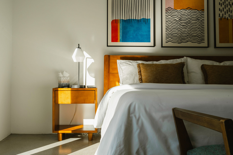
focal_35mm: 40
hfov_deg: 47.9
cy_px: 72
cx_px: 103
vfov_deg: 33.1
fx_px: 262
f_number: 14
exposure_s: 1/60
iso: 200
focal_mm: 36.3
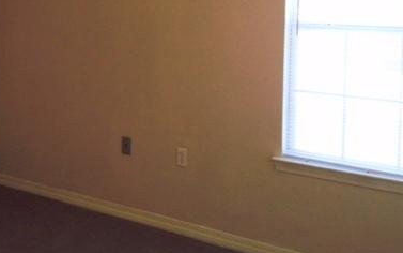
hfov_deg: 36.4
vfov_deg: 23.2
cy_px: 15
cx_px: 87
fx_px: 593
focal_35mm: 54
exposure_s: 1/50
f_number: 2.2
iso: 40
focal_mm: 4.12
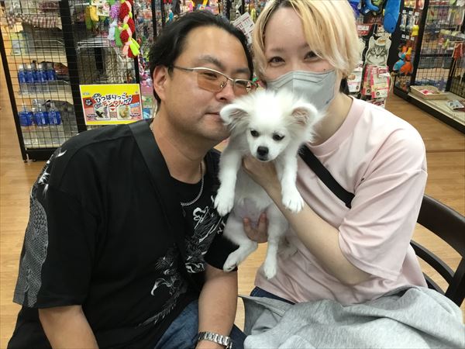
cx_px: 232
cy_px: 174
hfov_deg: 58.4
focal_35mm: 31
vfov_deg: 45.4
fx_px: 416
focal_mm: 3.3
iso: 100
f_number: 2.4
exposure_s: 1/30
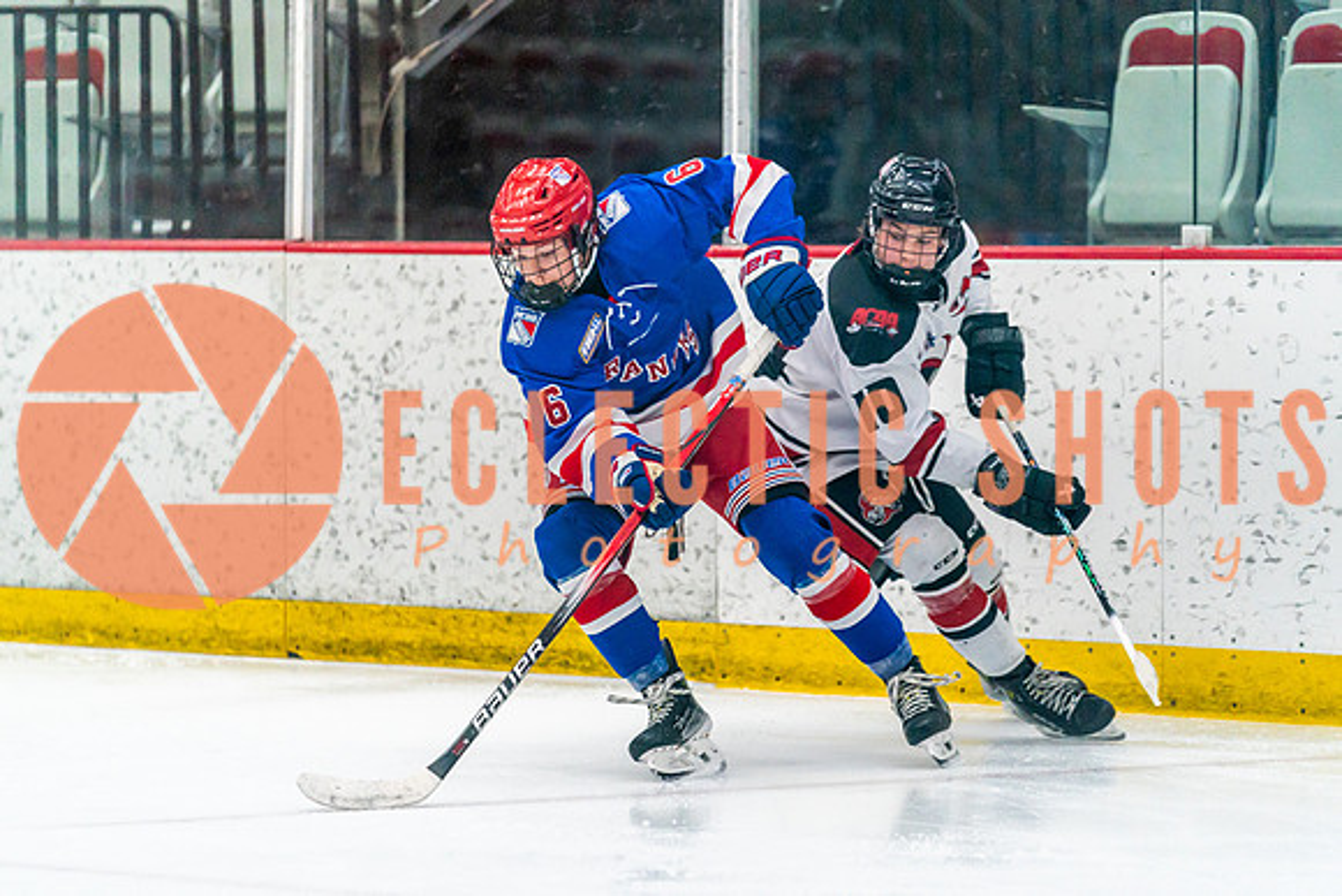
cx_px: 722
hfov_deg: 9.6
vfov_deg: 6.4
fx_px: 8020
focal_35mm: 215
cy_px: 448
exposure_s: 1/1000
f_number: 2.8
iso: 3200
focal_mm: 200
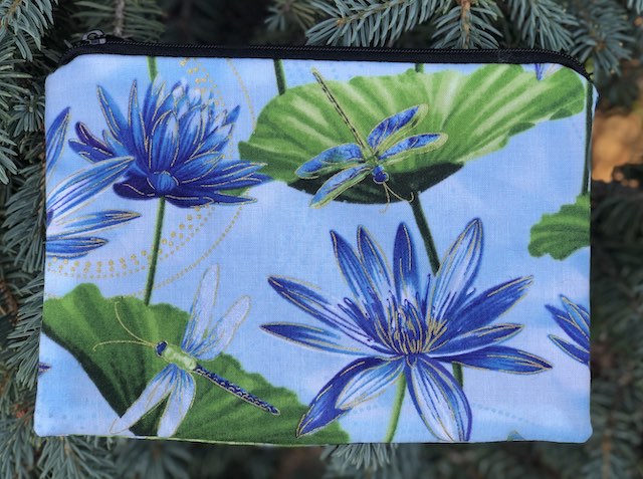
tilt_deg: -77.7
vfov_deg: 25.6
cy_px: 240
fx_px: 1056
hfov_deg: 33.9
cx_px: 322
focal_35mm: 57
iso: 25
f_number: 2.8
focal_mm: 6.6
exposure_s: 1/120
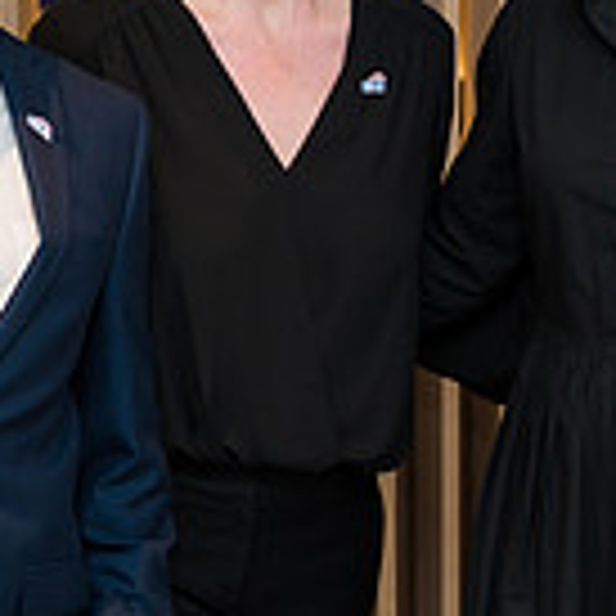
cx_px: 396
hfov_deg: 12.1
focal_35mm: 144
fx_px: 2899
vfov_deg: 12.1
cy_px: 256
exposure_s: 1/200
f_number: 3.2
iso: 250
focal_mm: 38
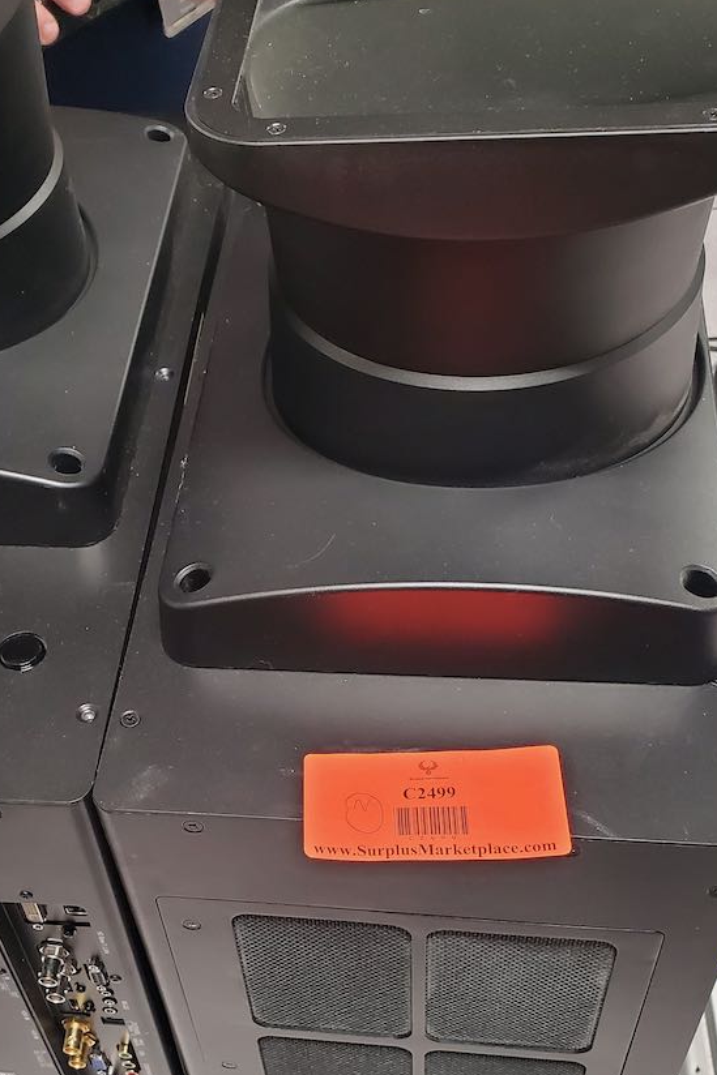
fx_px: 1255
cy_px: 697
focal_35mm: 42
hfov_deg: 31.5
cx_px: 212
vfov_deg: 45.8
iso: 400
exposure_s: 1/40
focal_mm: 4.3
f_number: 2.4
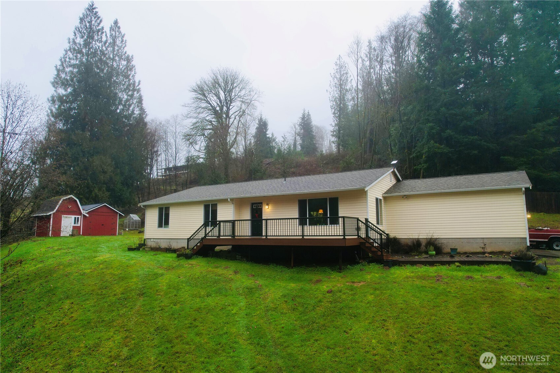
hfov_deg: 78.6
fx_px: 342
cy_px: 186
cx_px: 280
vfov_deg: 57.2
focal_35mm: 22
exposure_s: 1/160
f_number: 2.8
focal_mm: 8.38
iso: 110
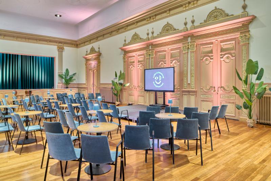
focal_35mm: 24
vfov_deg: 53.1
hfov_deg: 73.8
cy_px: 90
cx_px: 136
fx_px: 181
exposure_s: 10
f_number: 13
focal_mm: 24
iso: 100
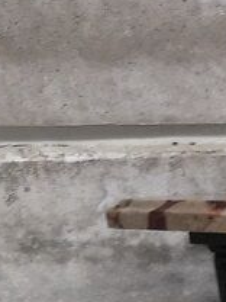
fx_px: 1567
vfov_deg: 9.8
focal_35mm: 180
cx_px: 692
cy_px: 711
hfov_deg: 7.3
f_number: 1.8
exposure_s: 1/50
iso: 125
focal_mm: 3.95
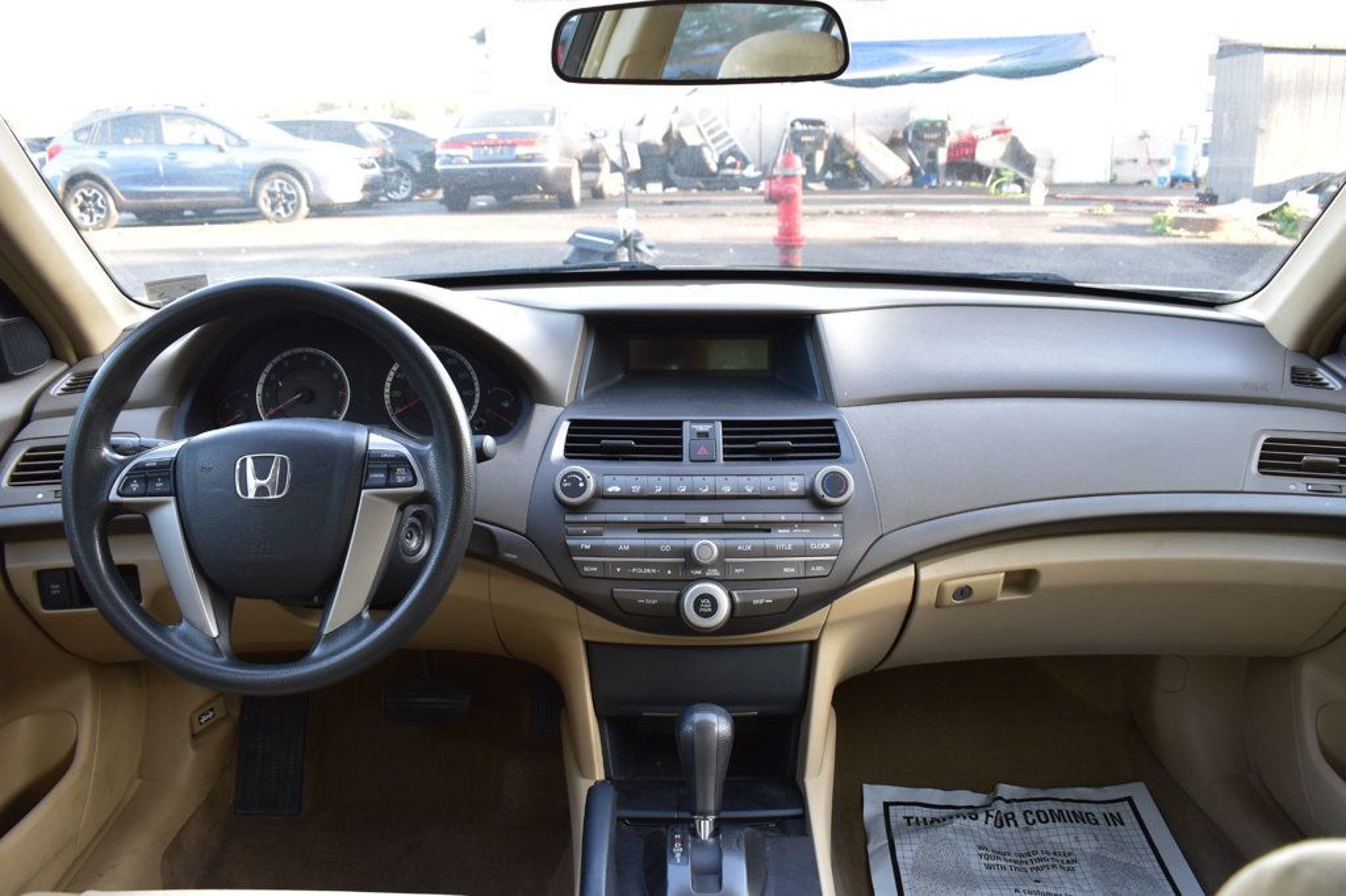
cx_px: 673
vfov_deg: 43.6
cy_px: 448
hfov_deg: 61.9
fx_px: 1121
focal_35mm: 30
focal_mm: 20
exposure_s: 1/20
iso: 400
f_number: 6.3
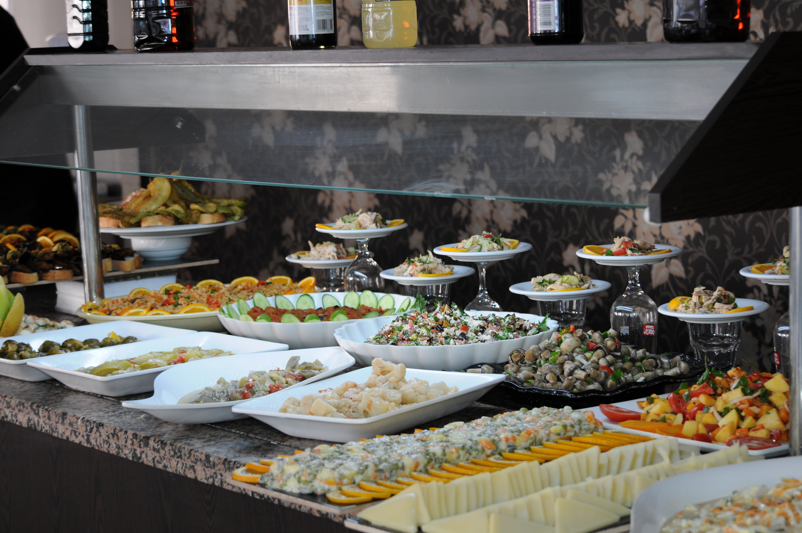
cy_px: 266
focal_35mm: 82
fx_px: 1836
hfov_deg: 24.6
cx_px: 401
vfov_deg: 16.5
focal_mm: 55
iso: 200
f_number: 5
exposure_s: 1/15
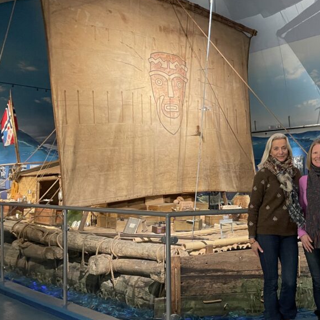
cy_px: 175
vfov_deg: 41.8
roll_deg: +1.1
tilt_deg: +1.1
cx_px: 250
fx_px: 418
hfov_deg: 40.4
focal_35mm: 40
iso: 640
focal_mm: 4.2
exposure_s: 1/29
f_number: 1.6
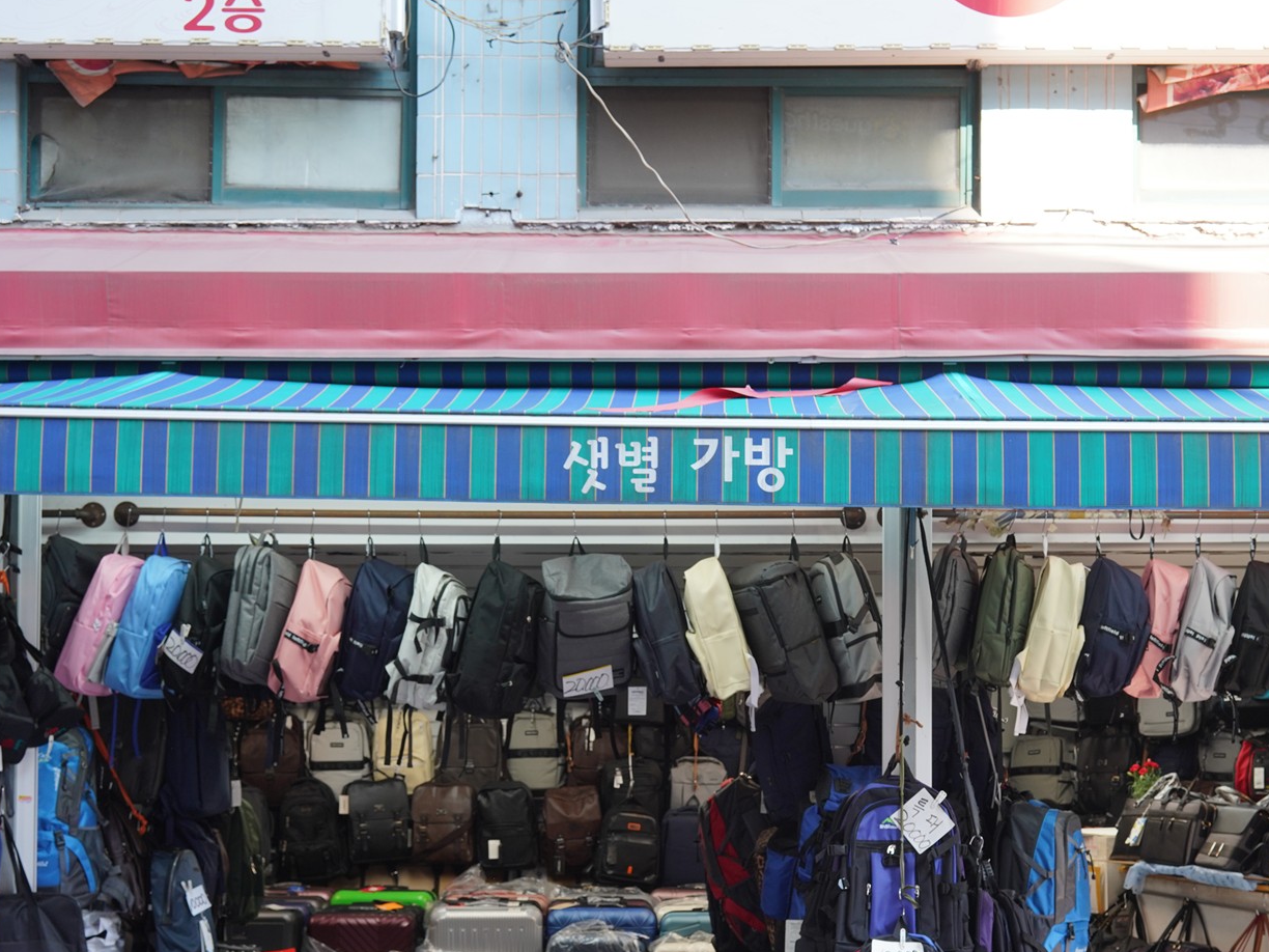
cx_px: 694
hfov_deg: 34.9
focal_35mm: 55
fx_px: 2016
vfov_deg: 26.3
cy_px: 668
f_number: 7.1
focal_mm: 35
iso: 400
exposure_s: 1/100
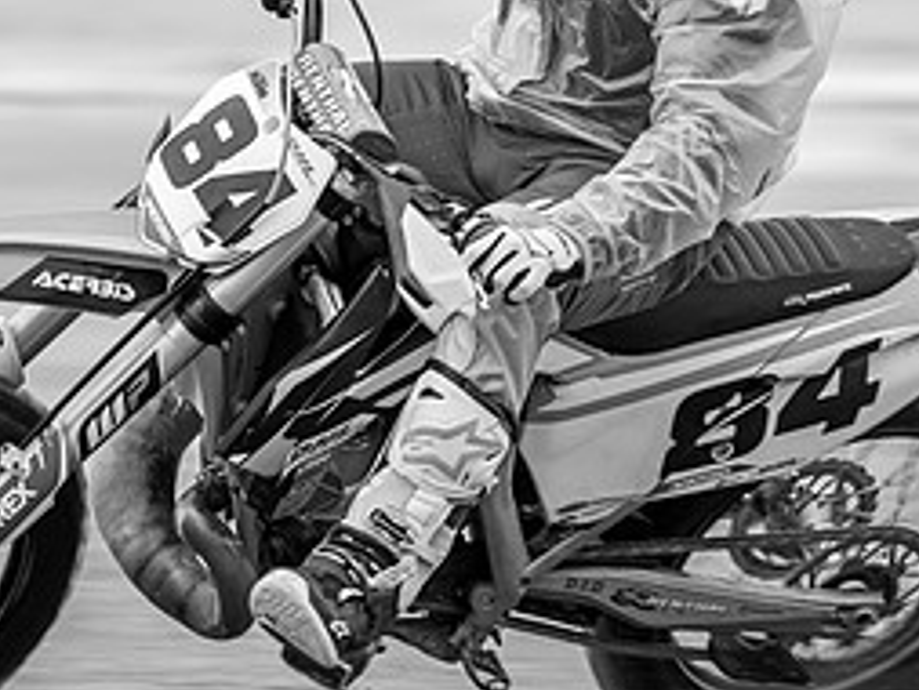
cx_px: 506
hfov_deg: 4.9
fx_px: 10837
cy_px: 276
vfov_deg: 3.6
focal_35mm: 408
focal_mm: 102
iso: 200
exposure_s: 1/320
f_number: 4
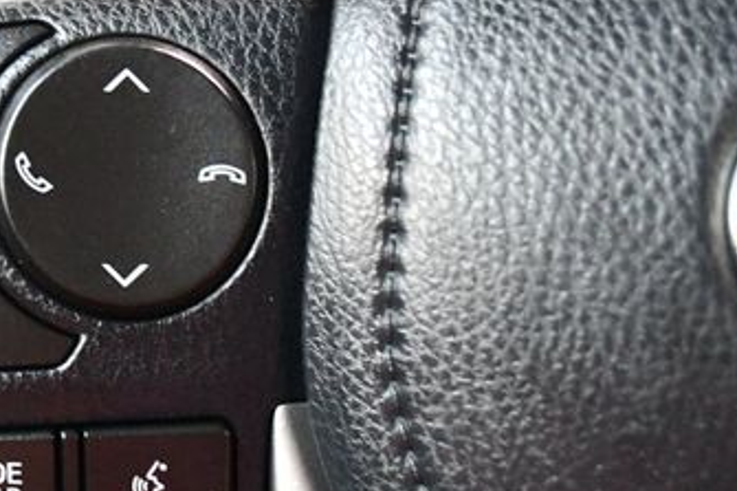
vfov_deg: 21.5
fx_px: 1289
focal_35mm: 63
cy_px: 247
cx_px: 101
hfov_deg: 30.7
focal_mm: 22
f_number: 4
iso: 12800
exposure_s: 1/30
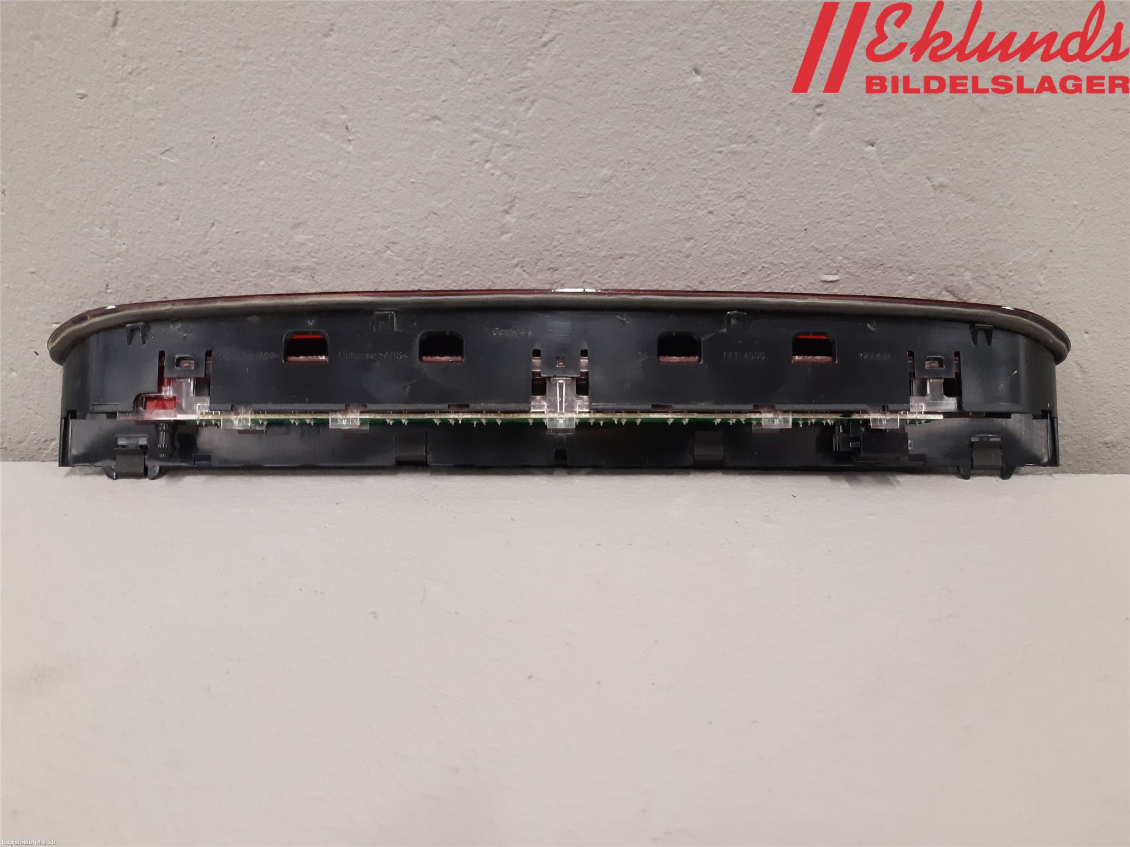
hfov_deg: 67.3
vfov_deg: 53.1
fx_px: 849
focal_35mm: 26
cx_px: 565
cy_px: 424
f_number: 1.7
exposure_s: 1/50
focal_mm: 3.93
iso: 200
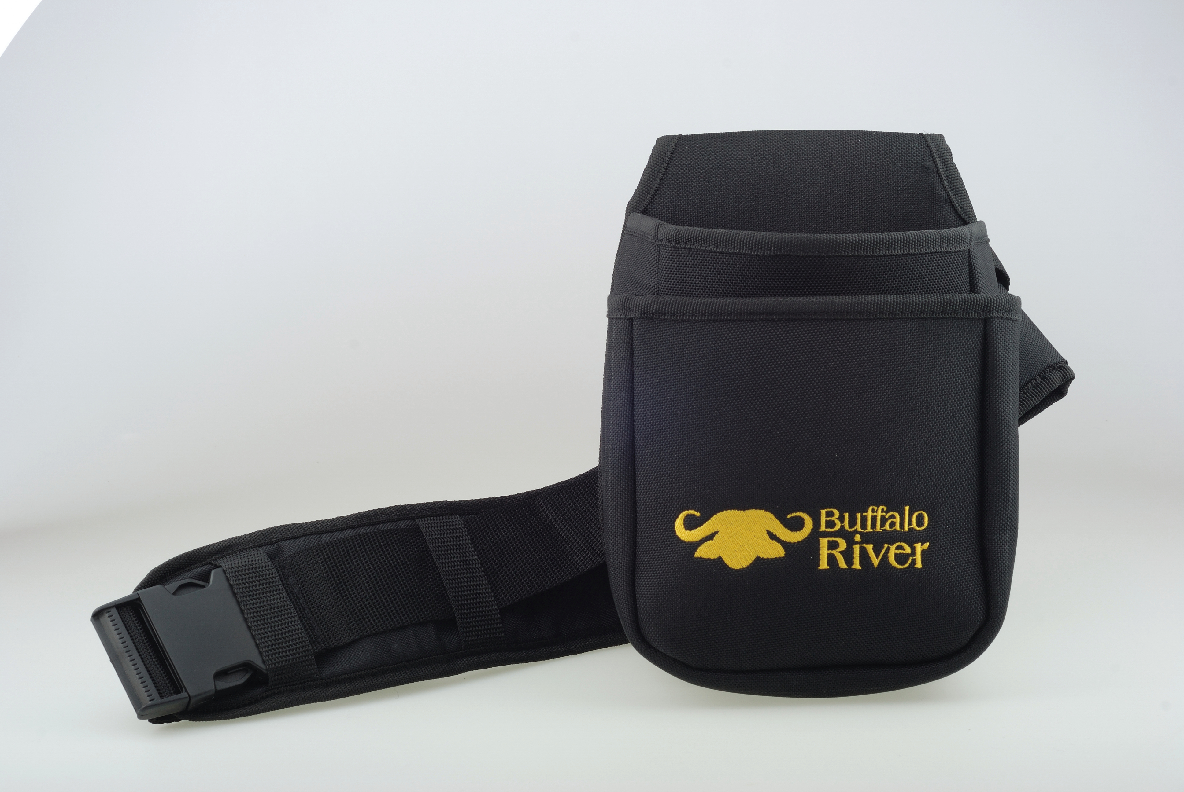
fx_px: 2470
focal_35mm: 75
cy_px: 396
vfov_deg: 18.2
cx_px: 592
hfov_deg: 27.0
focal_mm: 50
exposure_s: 1/100
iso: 100
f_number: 13
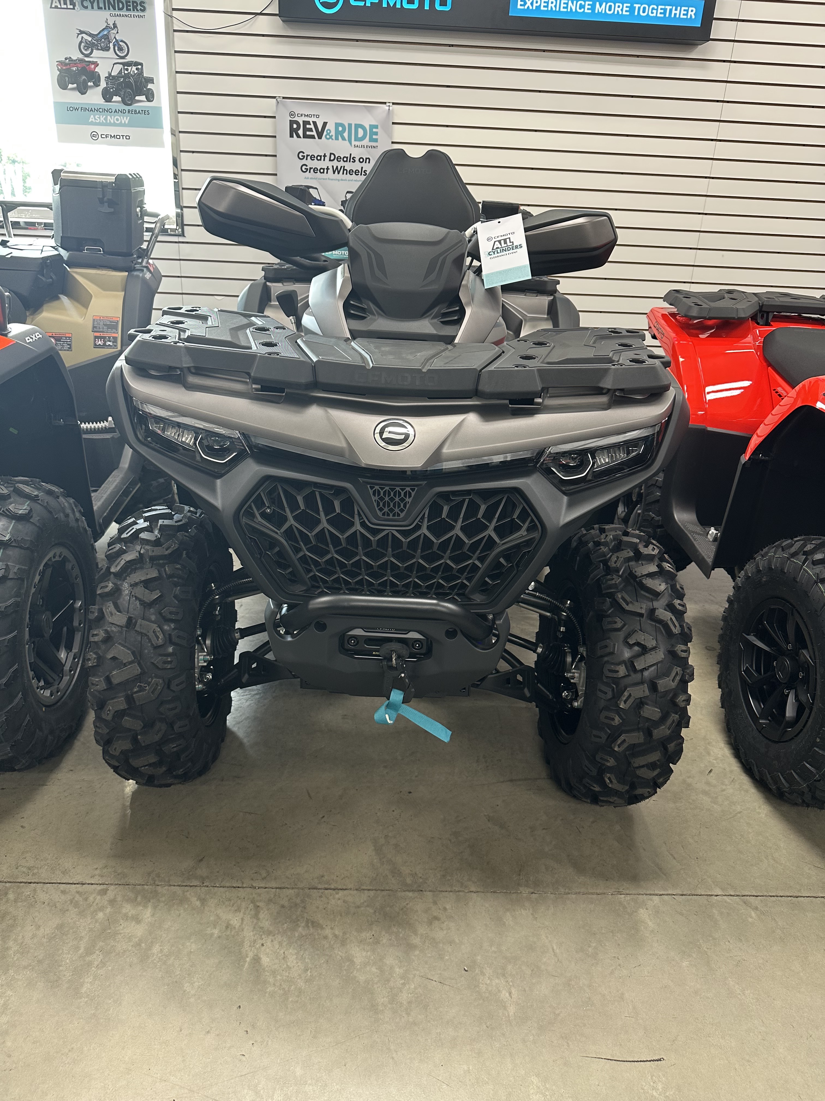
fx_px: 763
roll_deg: -2.9
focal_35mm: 24
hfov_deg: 56.8
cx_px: 412
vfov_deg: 71.6
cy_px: 550
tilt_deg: -23.3
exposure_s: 1/60
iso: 160
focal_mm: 6.86
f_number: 1.78
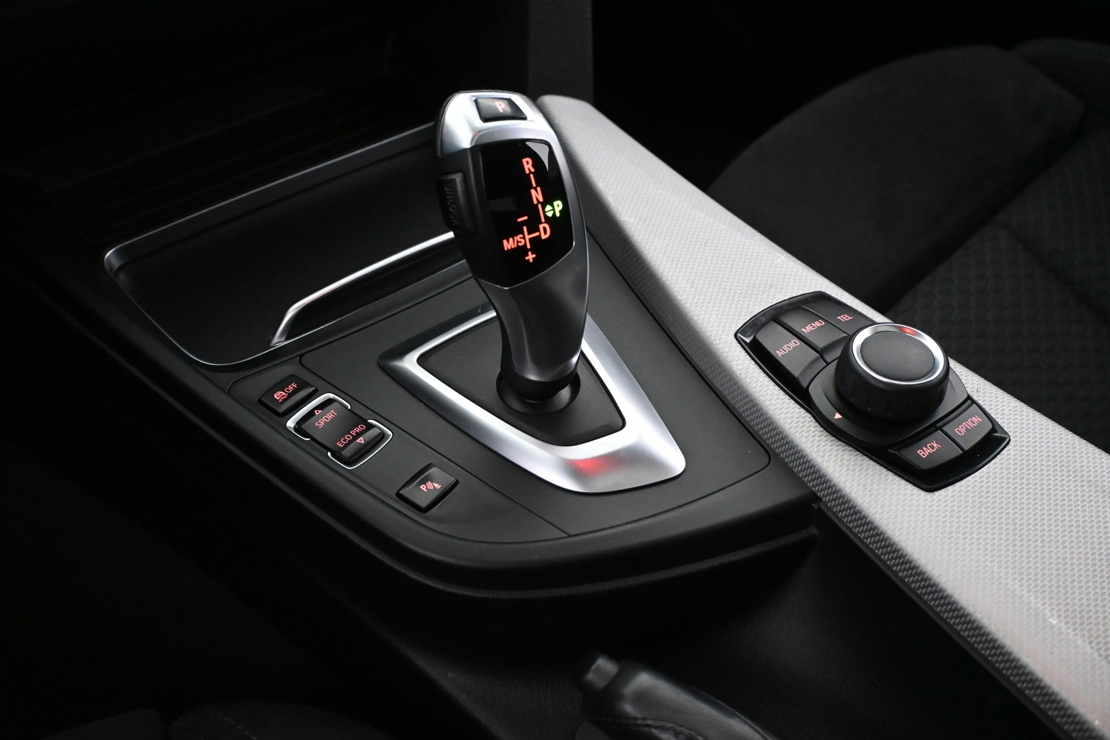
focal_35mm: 34
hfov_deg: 56.1
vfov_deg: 39.1
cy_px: 370
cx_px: 555
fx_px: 1041
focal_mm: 22.5
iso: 7200
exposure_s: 1/60
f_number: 4
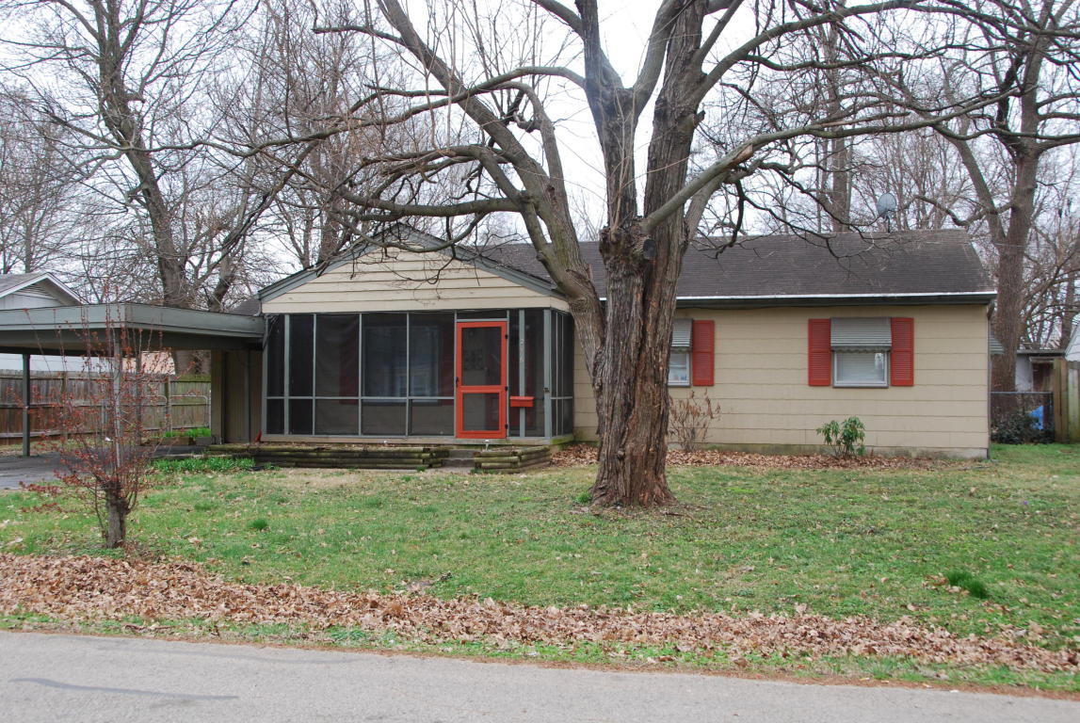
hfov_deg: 53.1
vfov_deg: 37.0
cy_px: 362
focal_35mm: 36
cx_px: 540
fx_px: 1081
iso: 400
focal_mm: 24
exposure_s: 1/60
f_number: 8
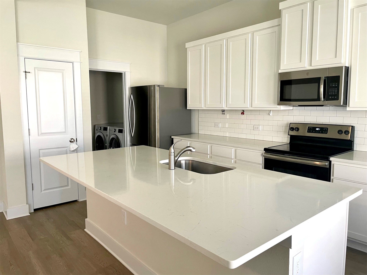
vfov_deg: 53.0
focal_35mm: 26
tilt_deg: -5.6
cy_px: 138
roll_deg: +0.4
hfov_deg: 67.3
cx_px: 184
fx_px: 276
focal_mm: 4.2
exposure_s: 1/60
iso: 100
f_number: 1.6
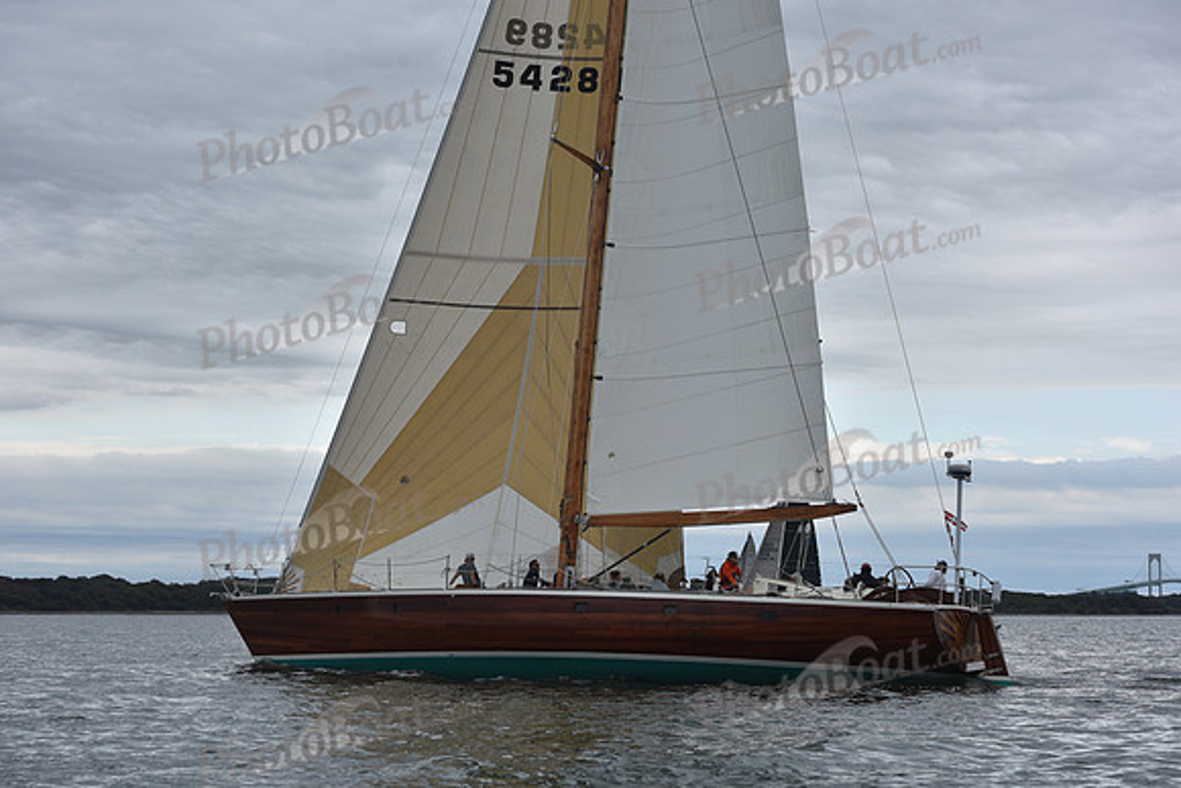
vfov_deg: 19.5
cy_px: 394
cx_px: 590
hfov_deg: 28.8
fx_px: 2297
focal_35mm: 70
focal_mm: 70
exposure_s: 1/1000
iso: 400
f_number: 7.1
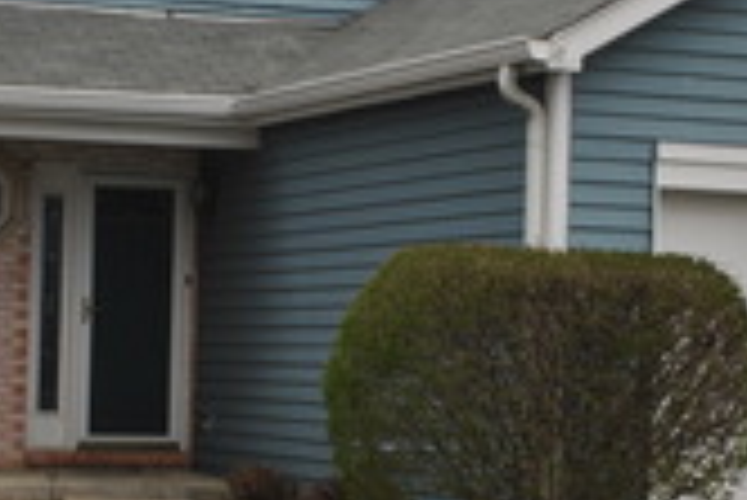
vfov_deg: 9.9
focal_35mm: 139
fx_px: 2887
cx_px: 328
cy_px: 243
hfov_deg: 14.7
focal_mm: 24
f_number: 9
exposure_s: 1/200
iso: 100
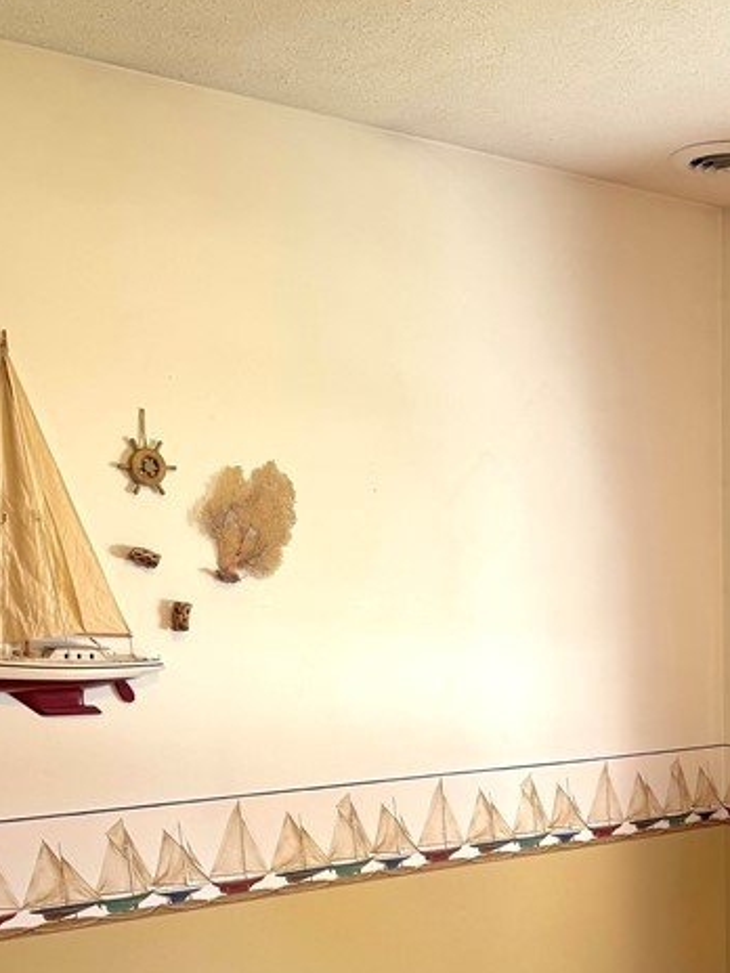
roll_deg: +1.2
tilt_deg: -8.1
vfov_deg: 34.8
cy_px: 812
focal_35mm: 53
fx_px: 1490
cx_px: 701
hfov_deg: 26.3
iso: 100
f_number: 1.78
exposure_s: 1/120
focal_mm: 6.76
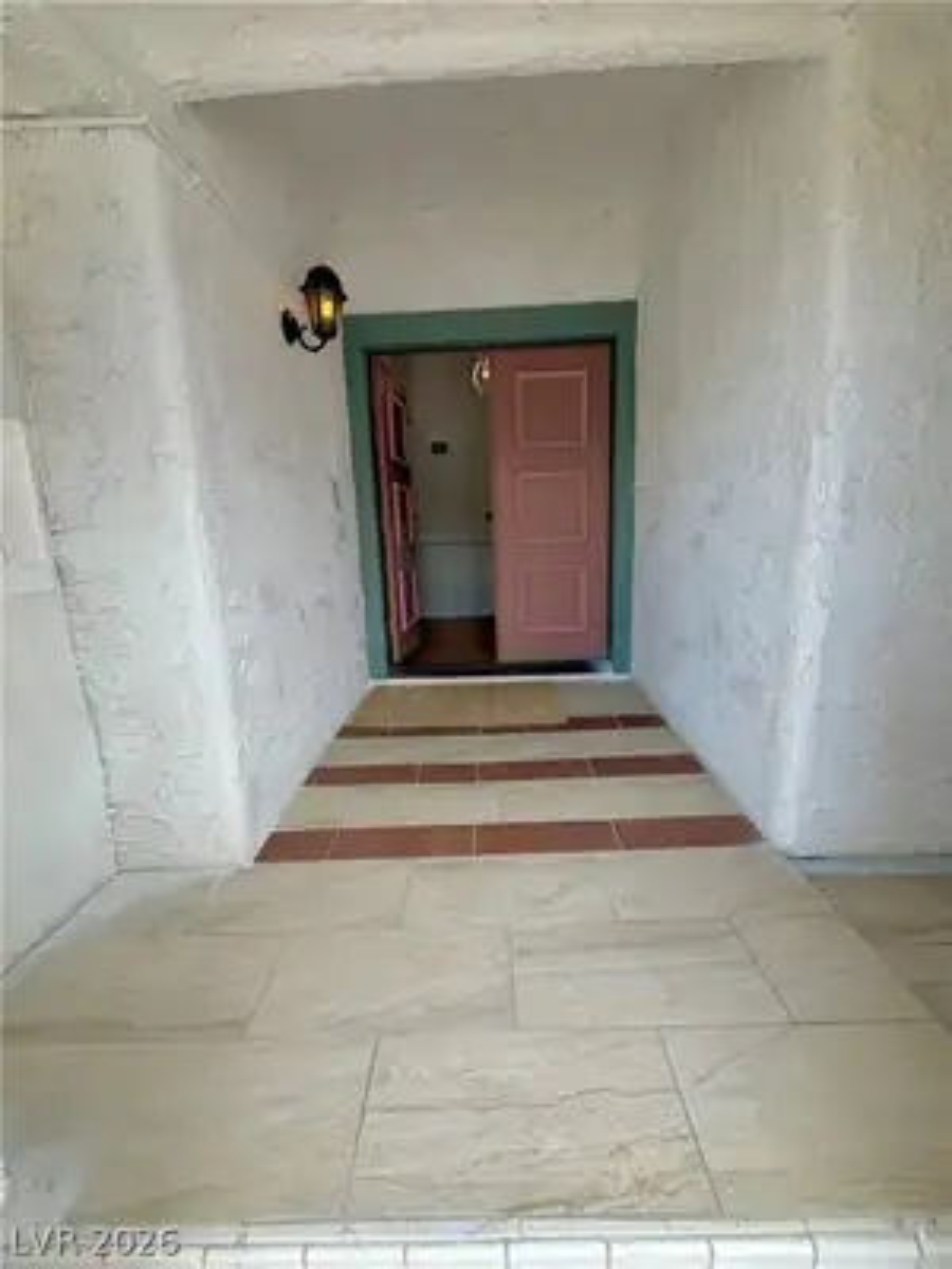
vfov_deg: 102.1
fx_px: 513
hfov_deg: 85.7
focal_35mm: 14
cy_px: 634
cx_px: 476
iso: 40
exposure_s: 1/241
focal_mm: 2.22
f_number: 2.2
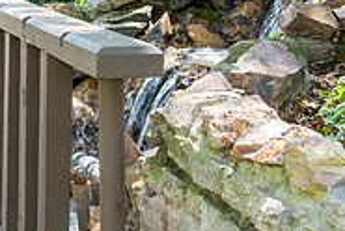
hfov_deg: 18.7
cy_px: 21
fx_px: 931
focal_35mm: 97
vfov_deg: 14.0
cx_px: -162
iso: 640
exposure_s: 1/160
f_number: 5
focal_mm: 31
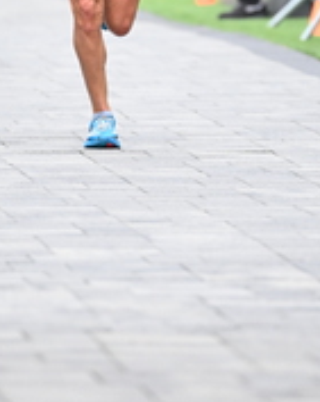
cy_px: 5
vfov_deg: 3.3
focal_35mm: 584
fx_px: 6932
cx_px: 137
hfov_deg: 2.6
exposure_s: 1/1600
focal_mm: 200
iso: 1250
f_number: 2.8
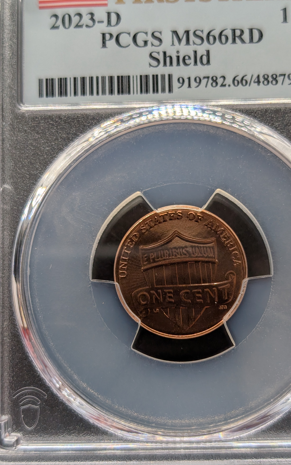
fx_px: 685
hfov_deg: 24.0
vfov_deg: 37.5
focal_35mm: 54
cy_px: 238
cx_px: 161
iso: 39
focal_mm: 6.9
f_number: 1.68
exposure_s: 1/106
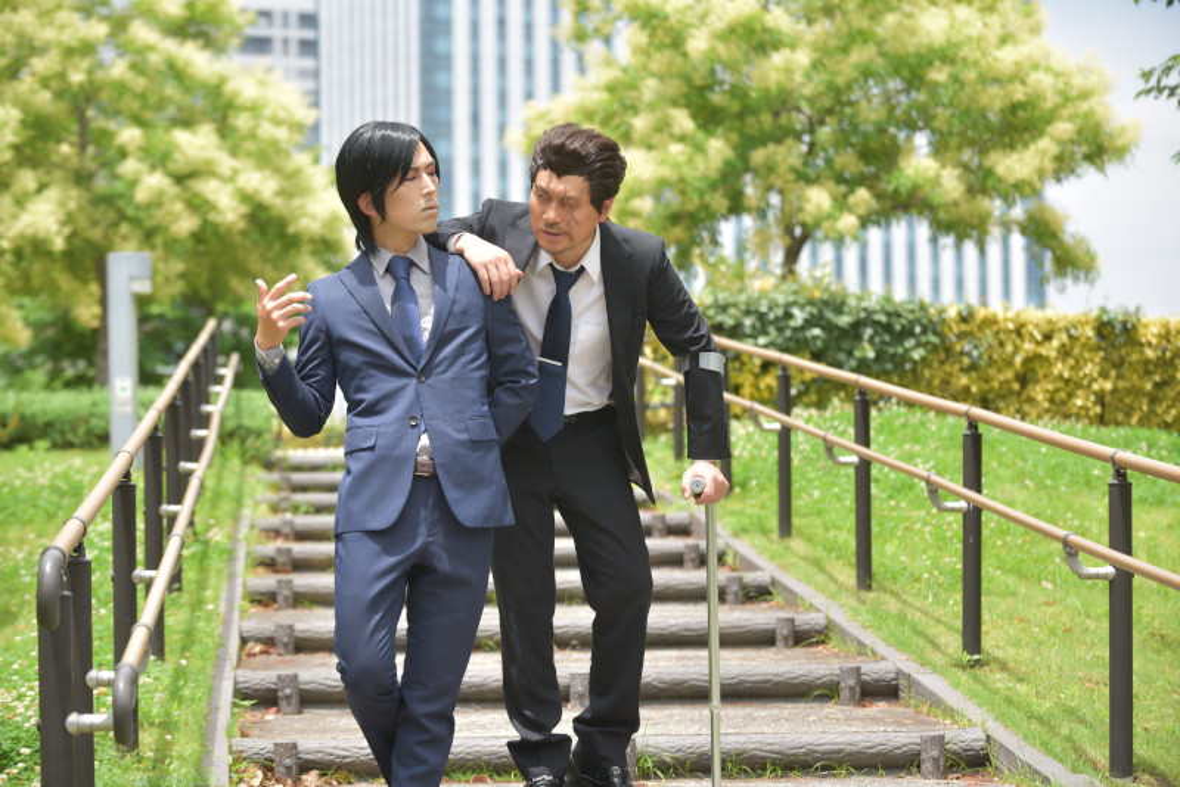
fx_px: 3443
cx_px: 590
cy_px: 394
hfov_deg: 19.4
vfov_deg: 13.1
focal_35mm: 105
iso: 100
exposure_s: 1/400
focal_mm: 105
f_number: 4
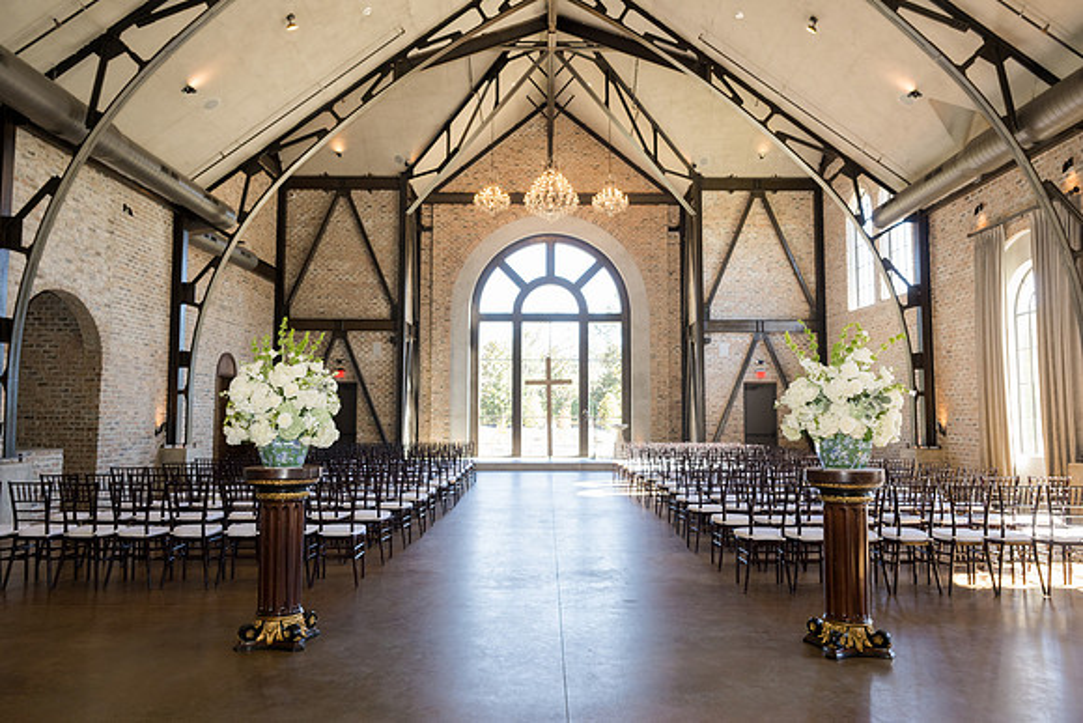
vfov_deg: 51.6
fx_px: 747
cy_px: 367
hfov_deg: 71.8
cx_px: 553
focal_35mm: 25
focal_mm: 24
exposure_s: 1/100
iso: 800
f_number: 5.6
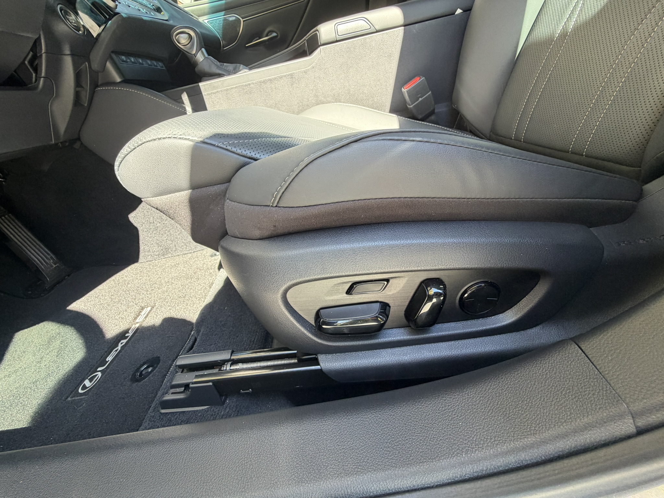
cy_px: 249
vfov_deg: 85.7
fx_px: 269
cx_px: 332
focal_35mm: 14
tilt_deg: -29.3
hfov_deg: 102.1
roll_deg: +13.6
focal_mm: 2.22
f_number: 2.2
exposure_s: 1/121
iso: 160
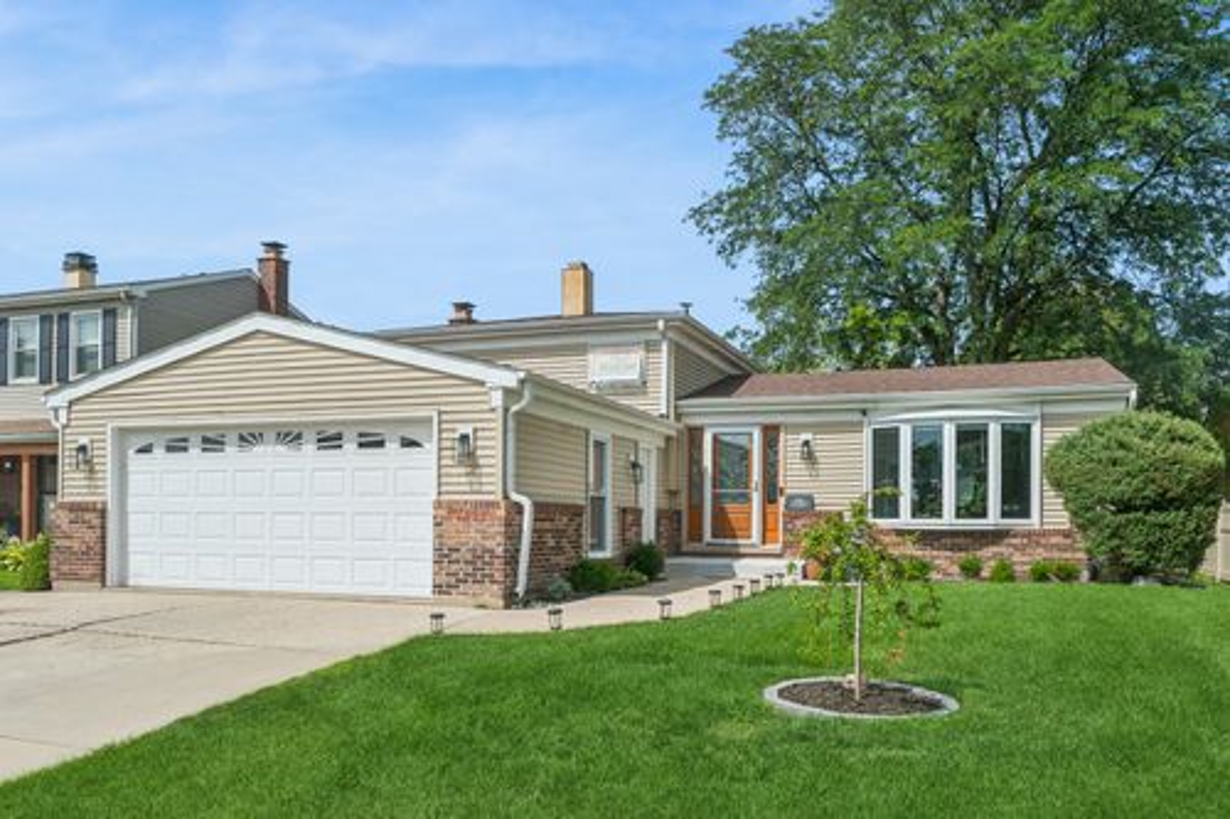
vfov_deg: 44.9
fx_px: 990
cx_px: 615
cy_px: 410
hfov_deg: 63.7
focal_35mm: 29
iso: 400
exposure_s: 1/2500
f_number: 8
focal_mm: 29
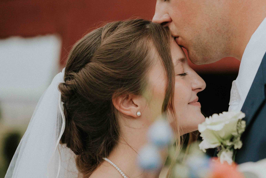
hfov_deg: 25.5
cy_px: 47
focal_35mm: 78
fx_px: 576
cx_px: 218
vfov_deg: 17.4
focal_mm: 35
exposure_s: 1/4000
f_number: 1.2
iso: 500
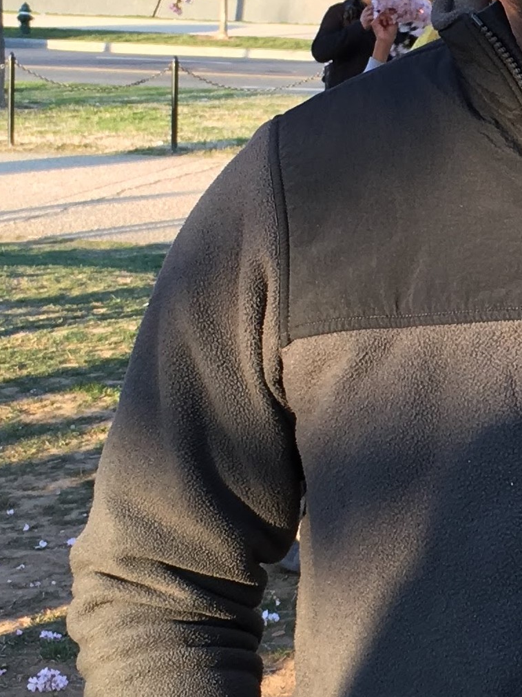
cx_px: 589
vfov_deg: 28.9
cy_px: 168
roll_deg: -1.3
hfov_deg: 21.0
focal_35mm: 66
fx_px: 1327
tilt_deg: -8.9
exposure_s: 1/120
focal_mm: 4.15
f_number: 2.2
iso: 32
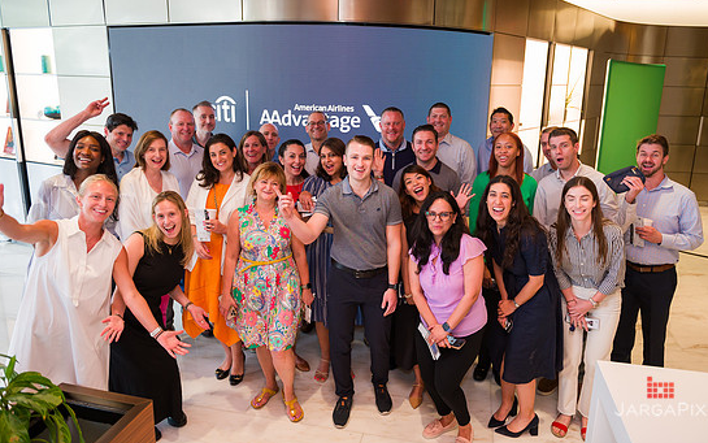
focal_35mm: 26
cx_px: 362
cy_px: 194
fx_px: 502
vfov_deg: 47.5
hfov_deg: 70.4
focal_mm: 24
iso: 800
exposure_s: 1/200
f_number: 4
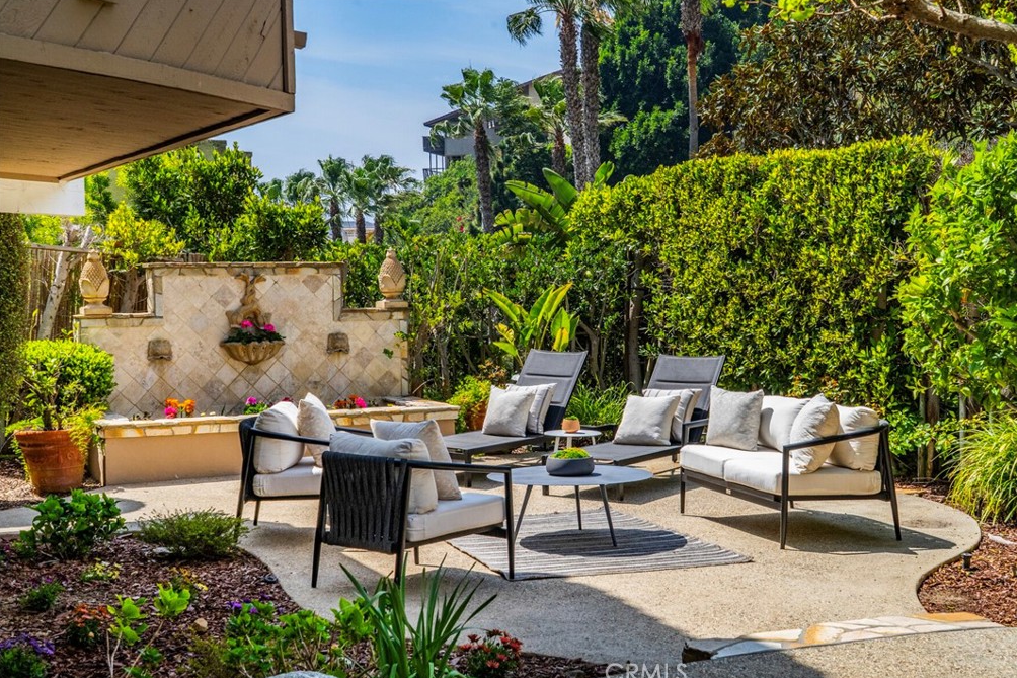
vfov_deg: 27.0
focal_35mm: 50
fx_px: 1412
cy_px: 341
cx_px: 516
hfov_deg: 39.6
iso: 1600
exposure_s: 1/1000
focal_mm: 49
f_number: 13
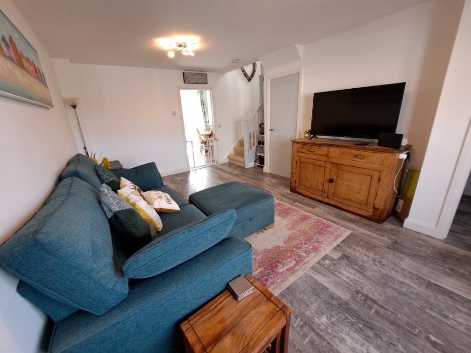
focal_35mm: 13
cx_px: 236
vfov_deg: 89.9
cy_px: 176
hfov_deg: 106.2
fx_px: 177
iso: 80
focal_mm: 1.74
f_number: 2.2
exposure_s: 1/50
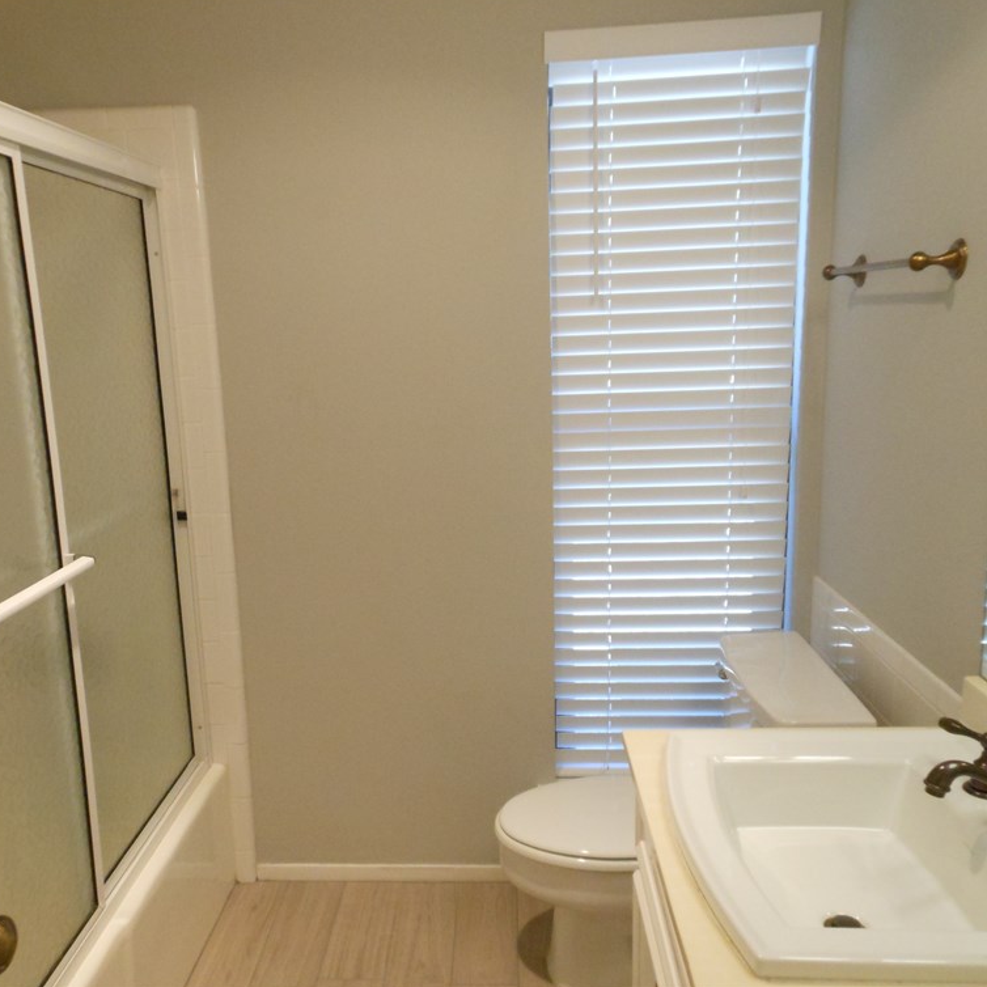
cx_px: 423
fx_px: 968
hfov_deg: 53.8
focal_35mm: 30
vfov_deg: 54.0
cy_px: 491
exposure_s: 1/100
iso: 400
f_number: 3.2
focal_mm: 4.5
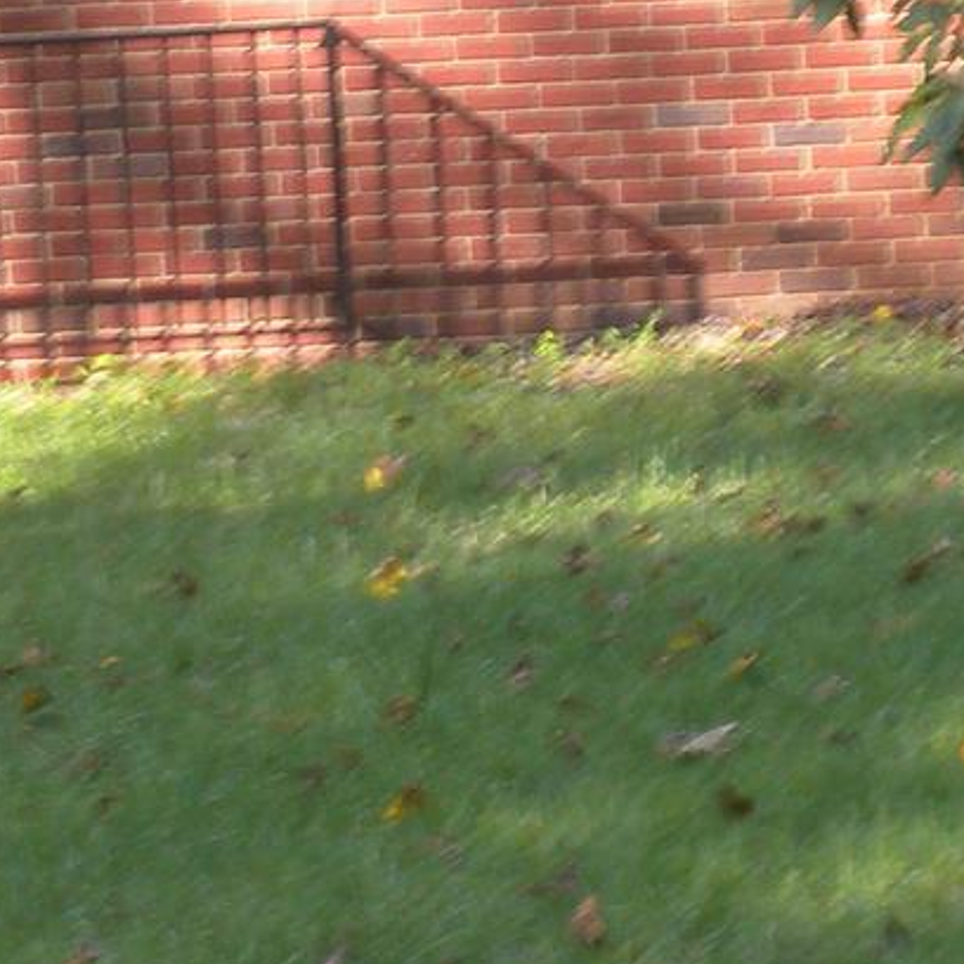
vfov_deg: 10.6
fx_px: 5167
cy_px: 317
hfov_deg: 10.6
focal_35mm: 164
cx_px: 175
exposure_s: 1/70.2
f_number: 3.5
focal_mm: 6.6
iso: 80
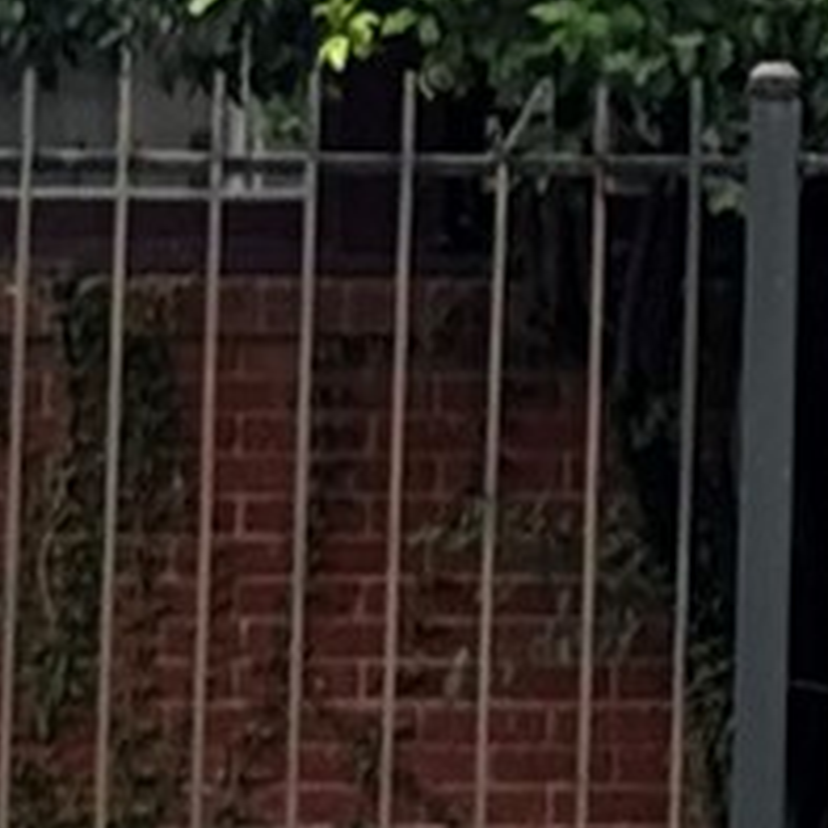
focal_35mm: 441
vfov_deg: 3.9
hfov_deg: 3.8
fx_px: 11934
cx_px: 2572
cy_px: -639
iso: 64
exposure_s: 1/672
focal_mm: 6.76
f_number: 1.78
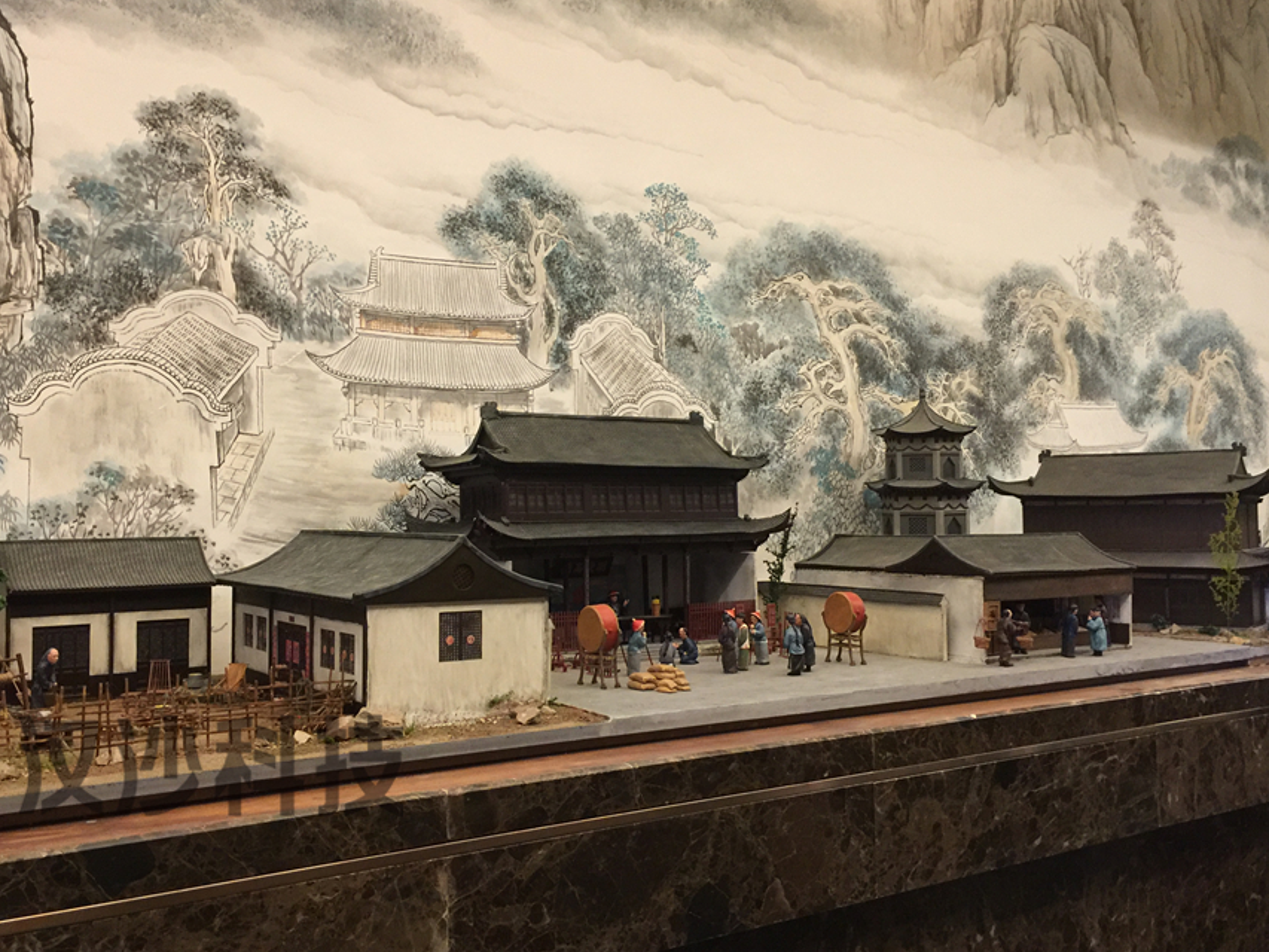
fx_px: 1247
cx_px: 558
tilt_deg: +1.7
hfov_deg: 53.8
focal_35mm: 34
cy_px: 473
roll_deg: -1.3
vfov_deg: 41.8
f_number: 2.2
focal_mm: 4.15
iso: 125
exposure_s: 1/10
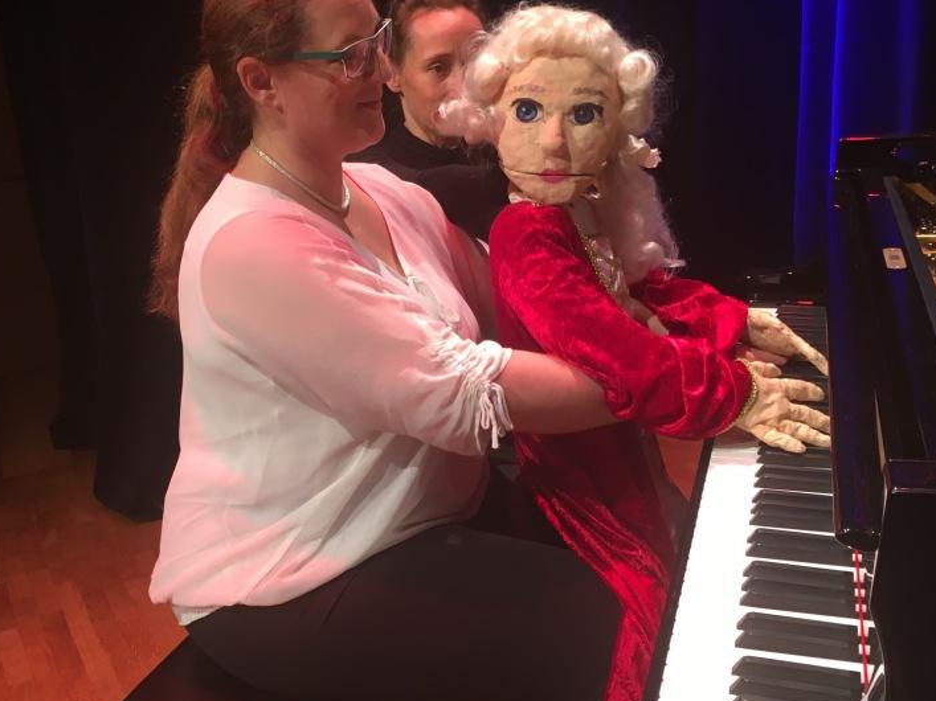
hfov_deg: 44.8
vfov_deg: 34.3
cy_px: 402
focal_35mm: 42
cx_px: 426
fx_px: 1135
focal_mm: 4.15
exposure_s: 1/33
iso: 80
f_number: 2.2
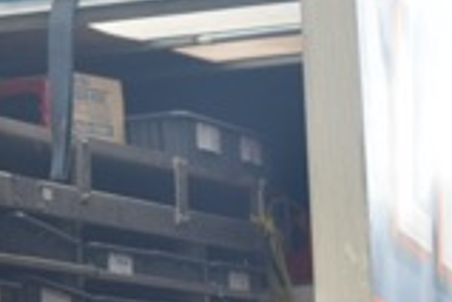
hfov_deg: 6.7
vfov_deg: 4.5
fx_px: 3779
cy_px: 476
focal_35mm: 301
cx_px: -318
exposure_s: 1/80
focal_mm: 50
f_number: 4.5
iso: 400
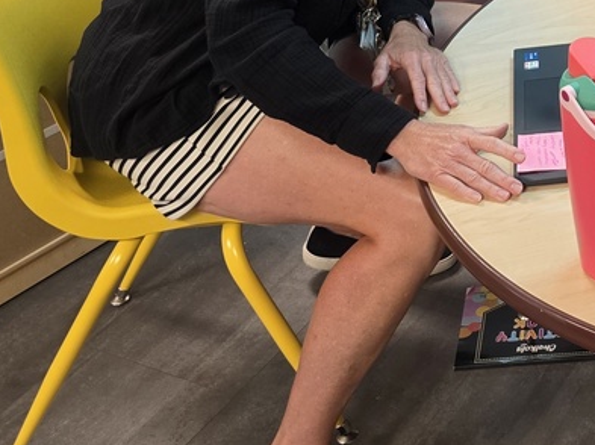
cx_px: 739
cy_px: 14
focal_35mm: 60
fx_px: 1030
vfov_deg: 23.5
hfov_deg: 27.7
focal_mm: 6.3
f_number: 1.7
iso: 160
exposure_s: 1/62.1
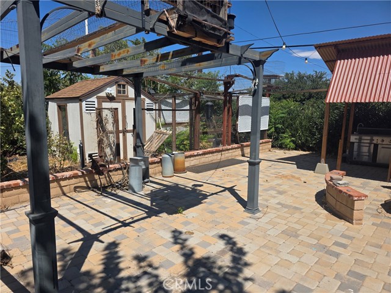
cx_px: 196
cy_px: 146
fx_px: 260
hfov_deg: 73.9
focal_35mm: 23
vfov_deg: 58.9
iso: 80
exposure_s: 1/7626
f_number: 1.7
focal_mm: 6.3
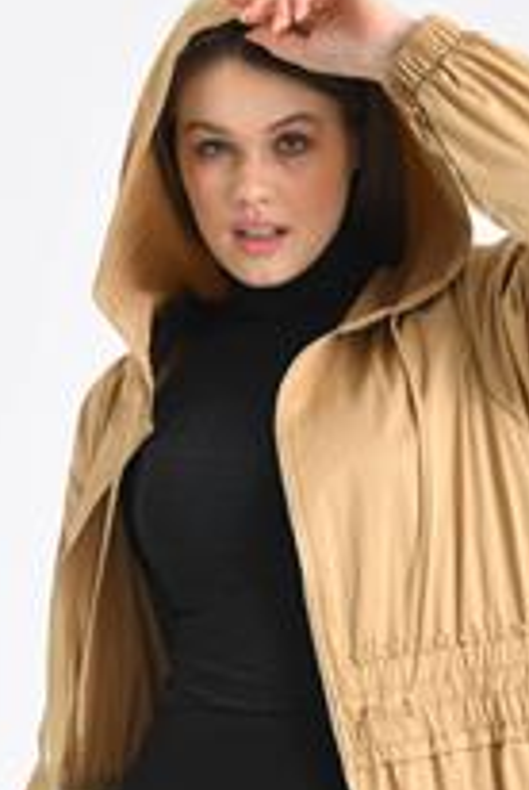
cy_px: 663
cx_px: 207
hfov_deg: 4.2
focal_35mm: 327
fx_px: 7183
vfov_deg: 6.3
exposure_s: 1/125
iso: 100
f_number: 9
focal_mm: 150
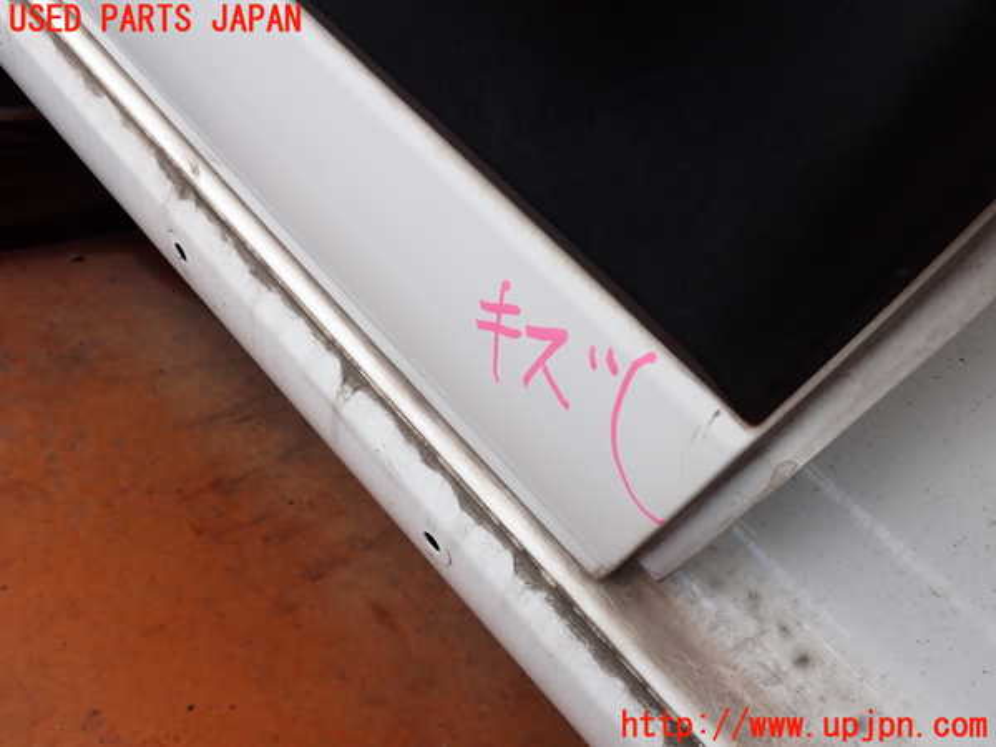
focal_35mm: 30
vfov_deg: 46.8
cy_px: 374
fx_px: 863
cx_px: 498
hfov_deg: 60.0
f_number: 3.2
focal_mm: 5.4
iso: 100
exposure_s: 1/320
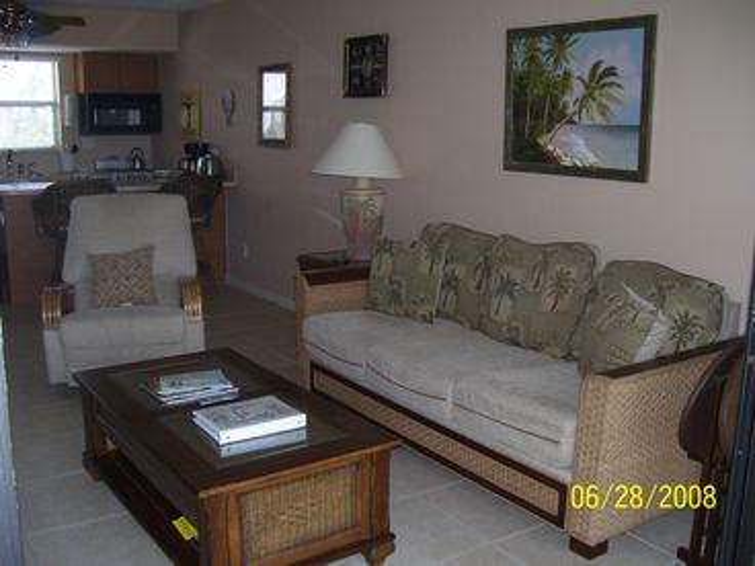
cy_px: 283
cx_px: 378
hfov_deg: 50.1
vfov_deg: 38.7
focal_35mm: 37
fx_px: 807
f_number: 2.7
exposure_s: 1/60
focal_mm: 6
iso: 80
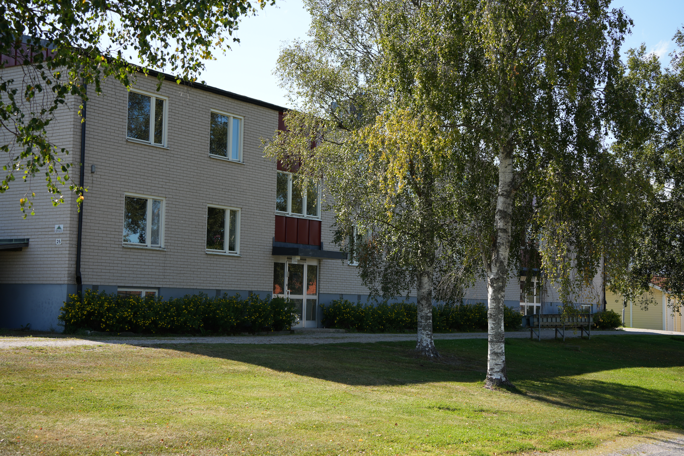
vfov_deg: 27.0
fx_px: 950
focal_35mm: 50
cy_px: 228
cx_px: 342
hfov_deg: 39.6
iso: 100
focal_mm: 50
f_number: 4.5
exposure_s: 1/320
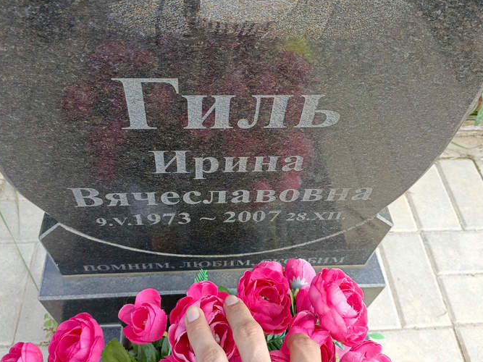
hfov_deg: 60.0
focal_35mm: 30
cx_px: 234
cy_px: 164
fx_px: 419
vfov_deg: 46.7
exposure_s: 1/173
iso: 110
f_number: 1.69
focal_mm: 4.76
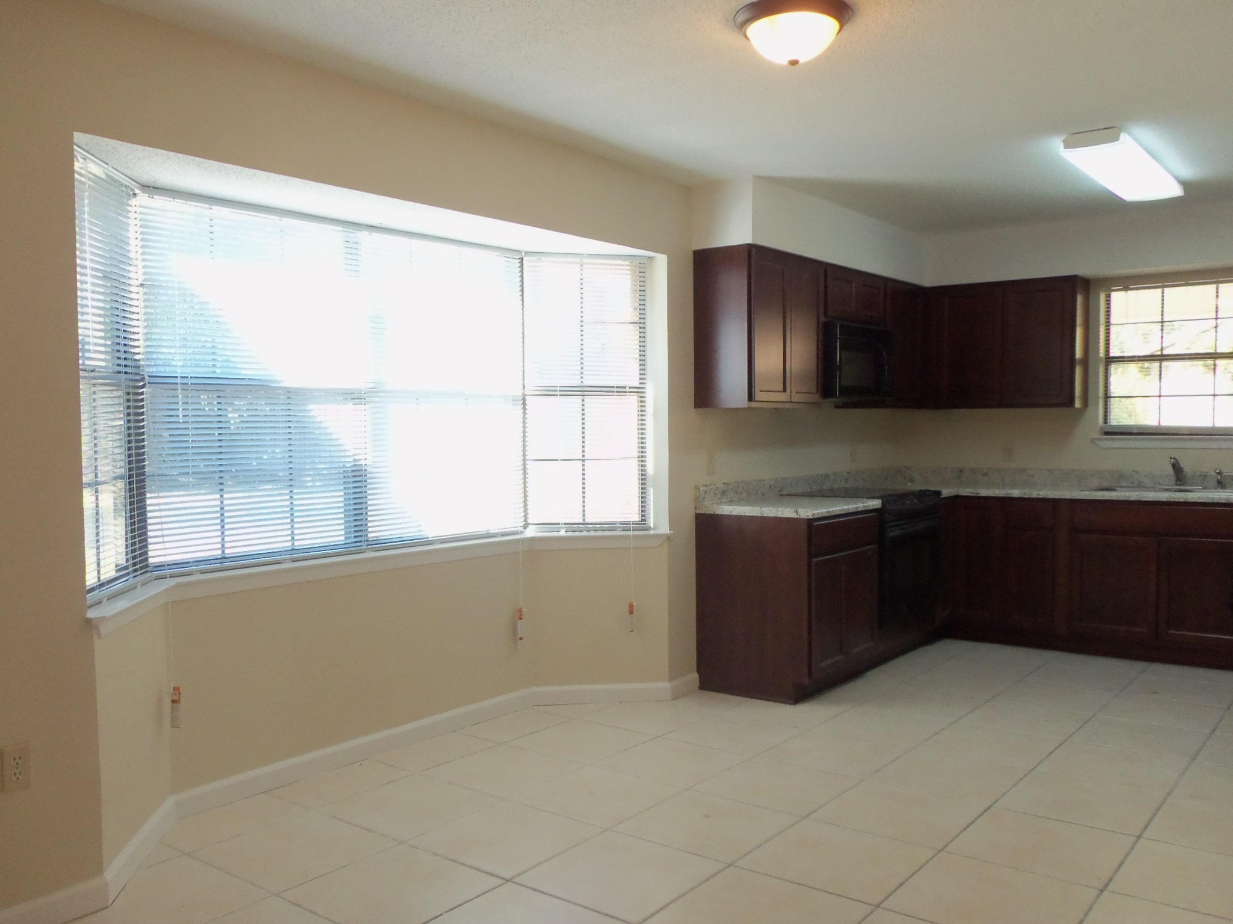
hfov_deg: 63.4
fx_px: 997
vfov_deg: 49.7
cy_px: 462
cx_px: 616
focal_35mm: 28
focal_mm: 5.1
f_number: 3.3
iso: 200
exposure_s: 1/60
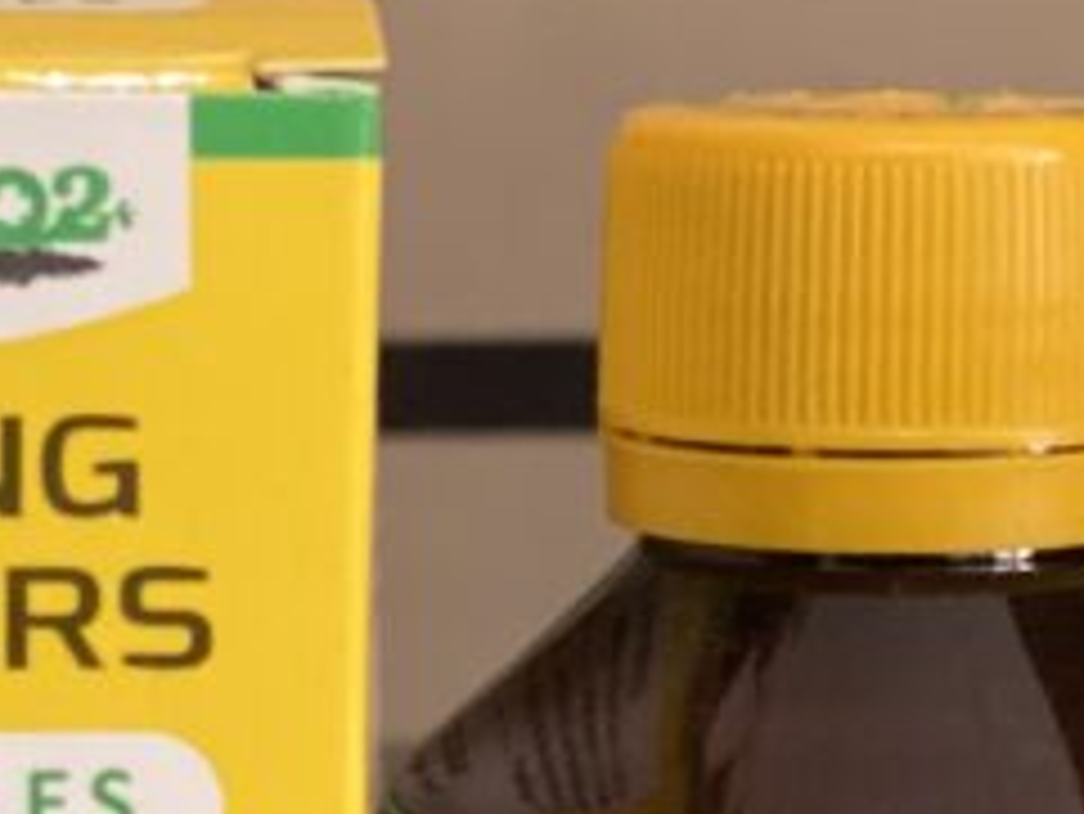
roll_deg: +1.1
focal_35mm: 221
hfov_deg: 8.9
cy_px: 868
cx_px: 288
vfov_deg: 6.7
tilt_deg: -8.8
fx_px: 6924
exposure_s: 1/40
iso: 250
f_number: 2
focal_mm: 6
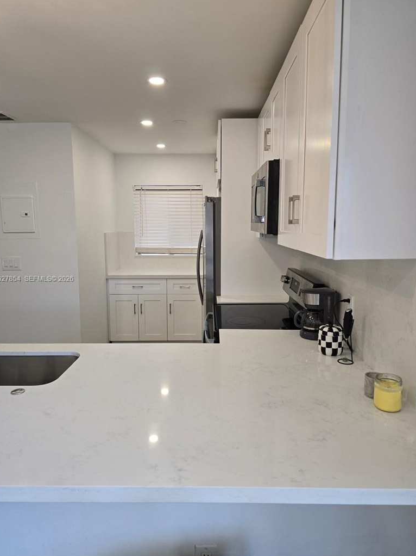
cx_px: 201
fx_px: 385
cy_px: 279
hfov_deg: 56.8
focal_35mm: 24
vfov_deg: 71.6
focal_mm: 6.3
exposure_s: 1/120
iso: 100
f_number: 1.7
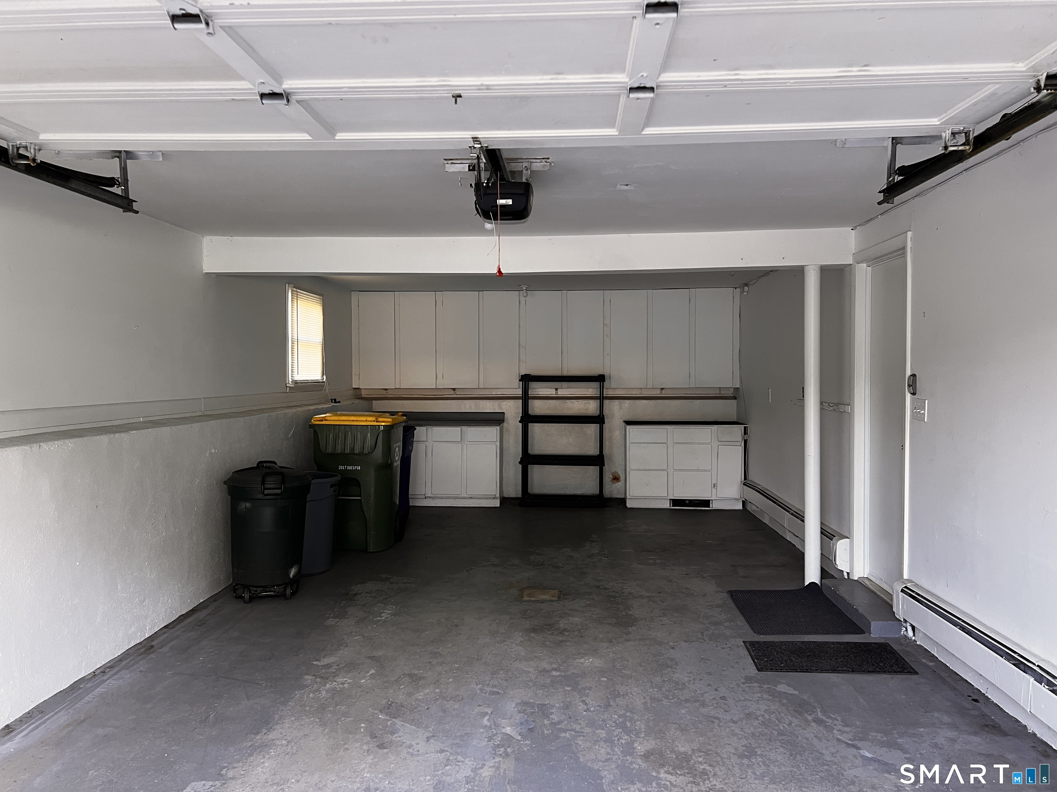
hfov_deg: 67.3
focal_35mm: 26
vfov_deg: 53.1
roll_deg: +0.2
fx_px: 794
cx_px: 528
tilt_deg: -2.1
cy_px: 396
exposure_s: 1/95
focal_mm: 5.7
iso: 125
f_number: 1.5
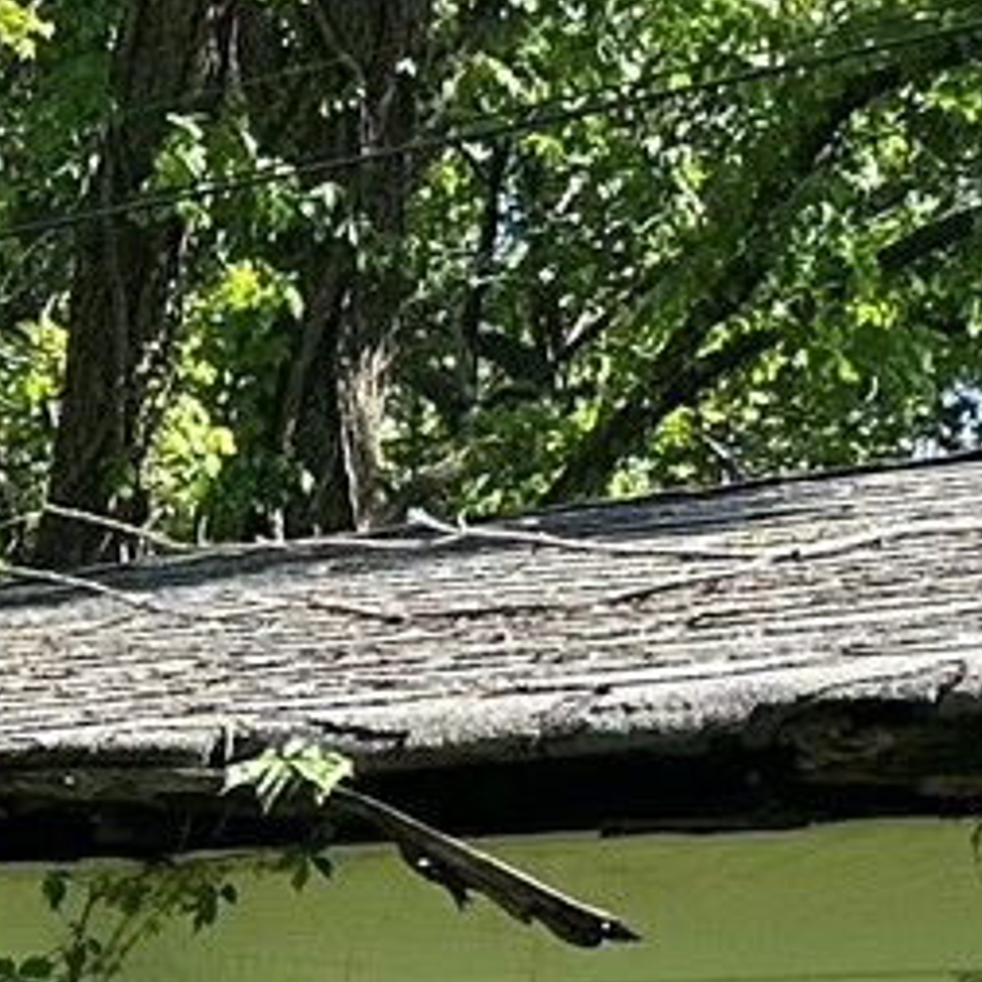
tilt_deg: -5.2
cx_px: -2476
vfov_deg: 10.1
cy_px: 1945
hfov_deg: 8.2
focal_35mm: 161
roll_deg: -2.6
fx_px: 5167
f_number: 1.78
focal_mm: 6.86
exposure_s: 1/1241
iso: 80
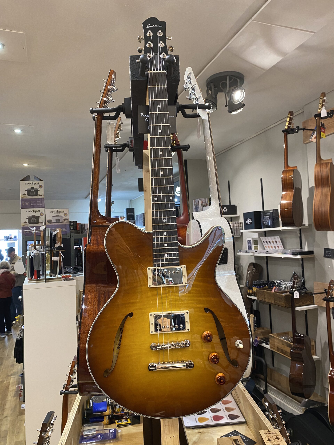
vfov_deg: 67.3
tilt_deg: +3.5
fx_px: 334
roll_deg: +2.3
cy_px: 222
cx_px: 167
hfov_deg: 53.1
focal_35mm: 26
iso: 160
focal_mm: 4.25
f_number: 1.8
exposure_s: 1/50
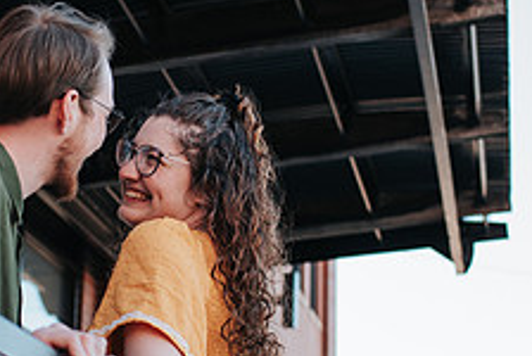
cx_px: 154
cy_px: 231
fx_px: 1435
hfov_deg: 20.9
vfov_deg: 14.1
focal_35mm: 97
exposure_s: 1/500
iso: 320
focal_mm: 35
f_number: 3.2
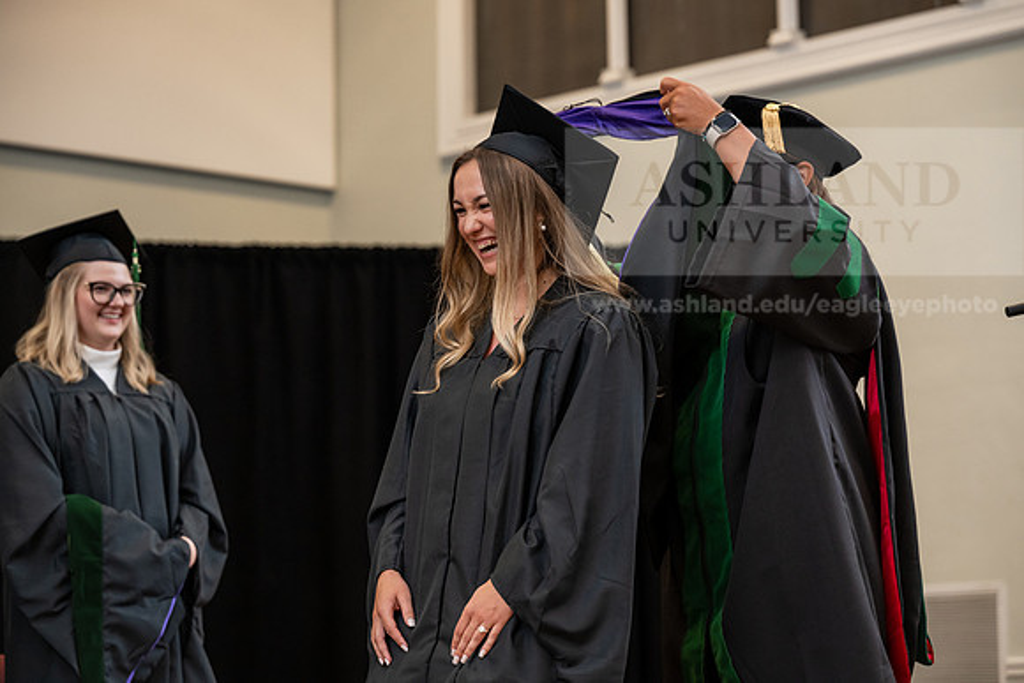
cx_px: 512
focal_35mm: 96
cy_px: 342
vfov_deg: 14.3
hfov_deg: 21.2
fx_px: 2731
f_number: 3.5
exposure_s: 1/200
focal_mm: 96
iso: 1600
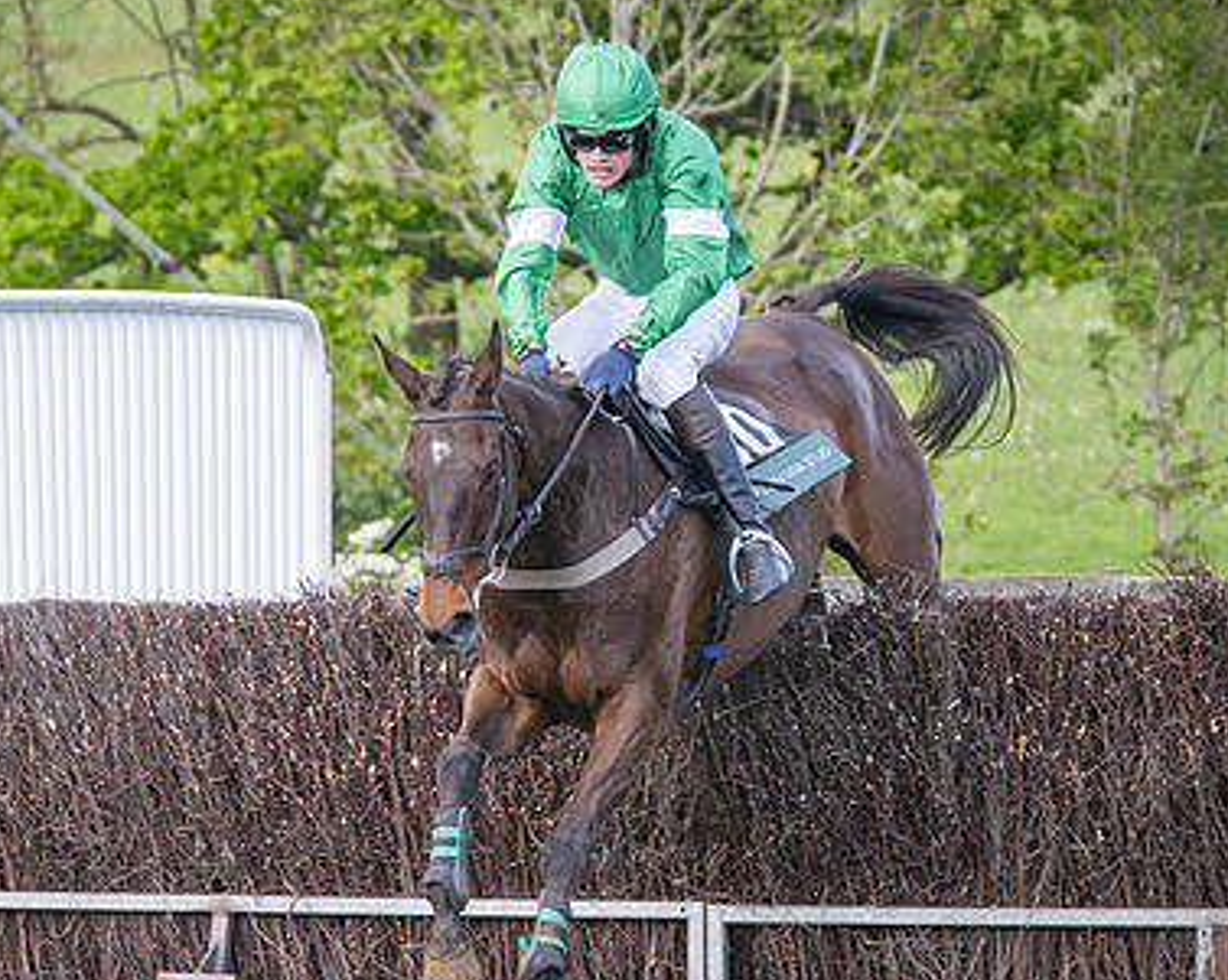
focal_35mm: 444
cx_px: 536
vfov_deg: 3.5
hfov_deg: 4.4
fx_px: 16124
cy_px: 419
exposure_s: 1/2000
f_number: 4
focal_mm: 130
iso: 800
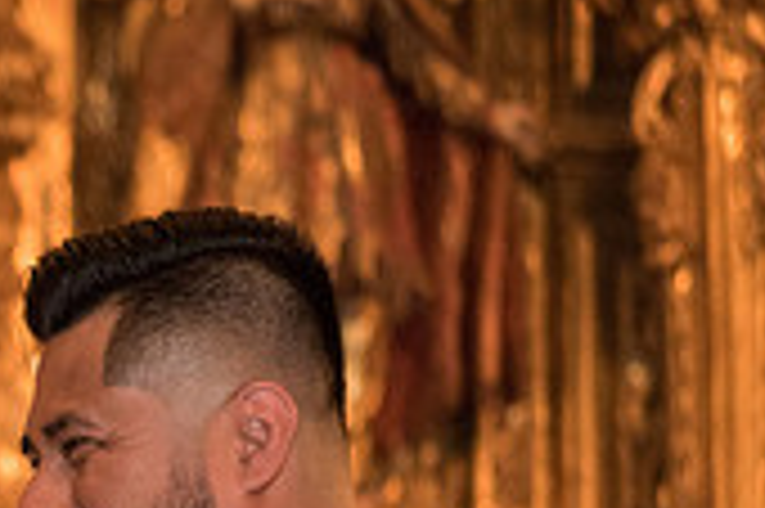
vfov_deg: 5.7
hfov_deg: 8.6
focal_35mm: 239
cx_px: -54
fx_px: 5074
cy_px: 789
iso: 4000
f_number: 2.8
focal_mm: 70
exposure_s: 1/80
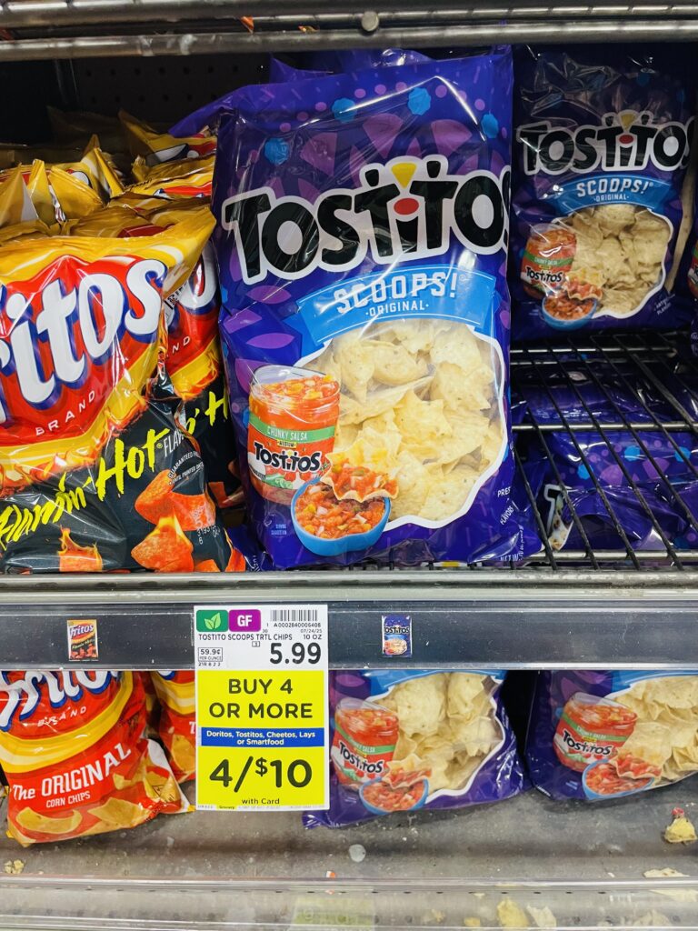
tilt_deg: -31.4
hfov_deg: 53.1
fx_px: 699
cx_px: 349
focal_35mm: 26
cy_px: 466
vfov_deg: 67.3
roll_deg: +2.3
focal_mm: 4.2
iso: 200
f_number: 1.6
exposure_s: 1/60
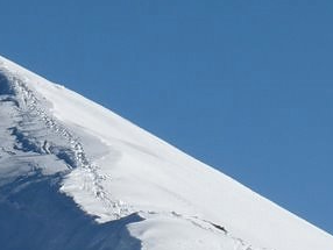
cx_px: 65
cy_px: 252
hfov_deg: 4.5
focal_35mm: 444
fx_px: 4275
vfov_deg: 3.4
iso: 100
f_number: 8
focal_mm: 28.3
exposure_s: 1/500
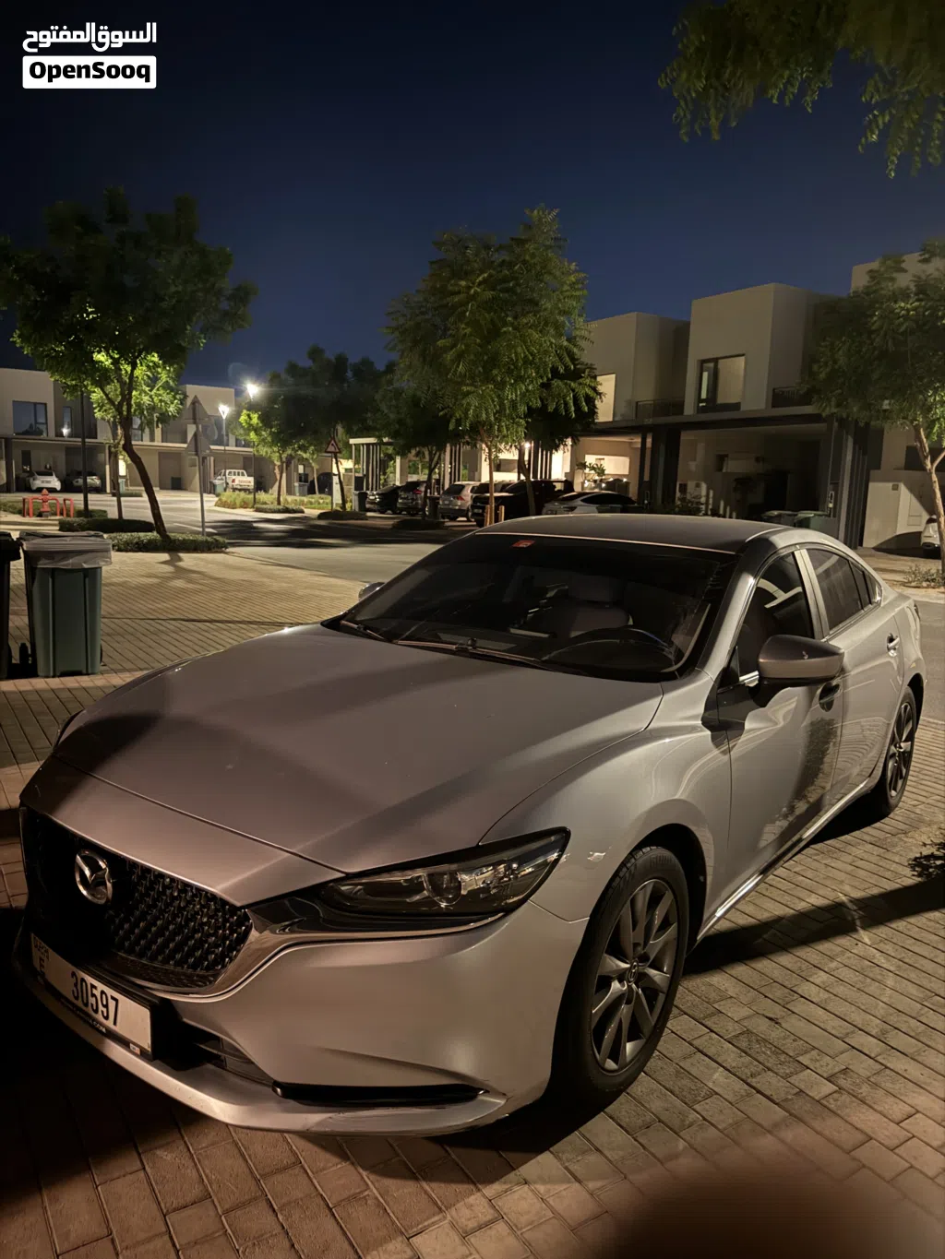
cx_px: 472
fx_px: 873
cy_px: 630
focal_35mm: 24
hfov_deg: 56.8
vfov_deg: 71.6
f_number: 1.78
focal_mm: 6.76
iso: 1600
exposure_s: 1/9
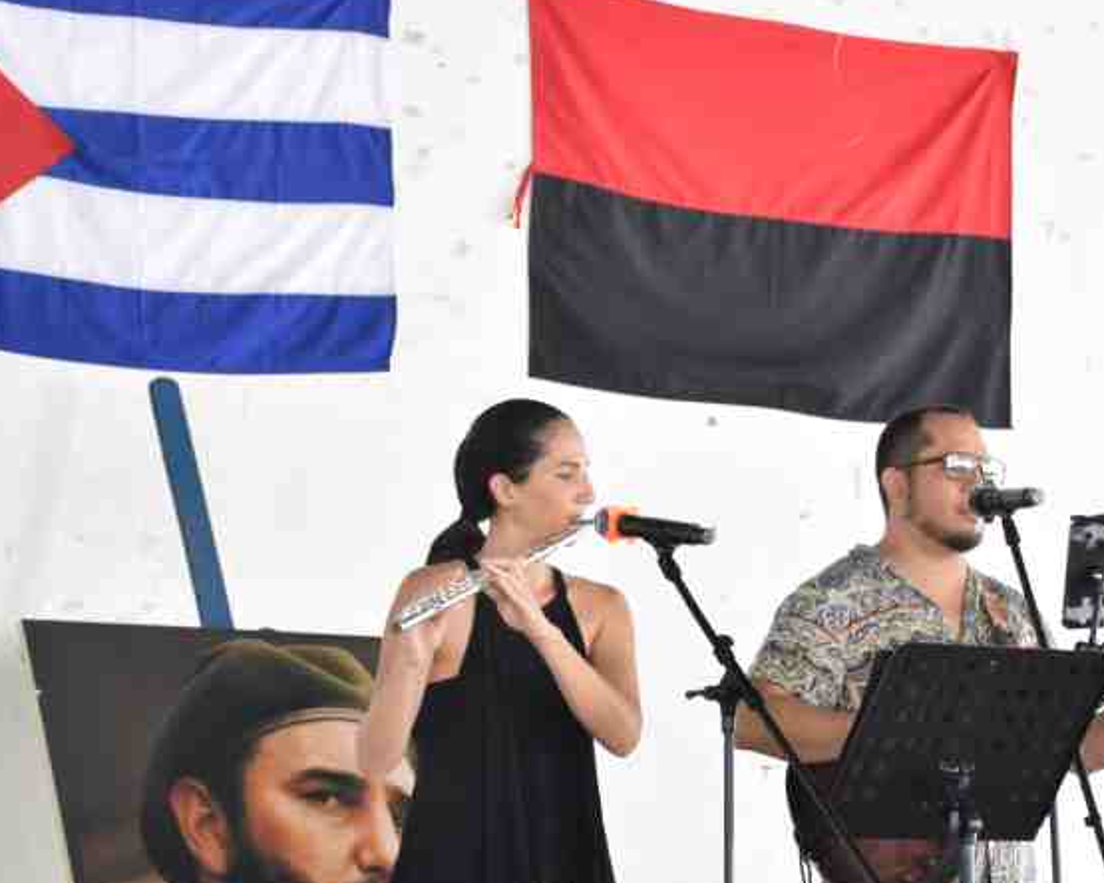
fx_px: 4248
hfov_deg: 14.8
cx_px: 752
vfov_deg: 11.9
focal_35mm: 130
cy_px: 526
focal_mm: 50
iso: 1600
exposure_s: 1/80
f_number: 5.6
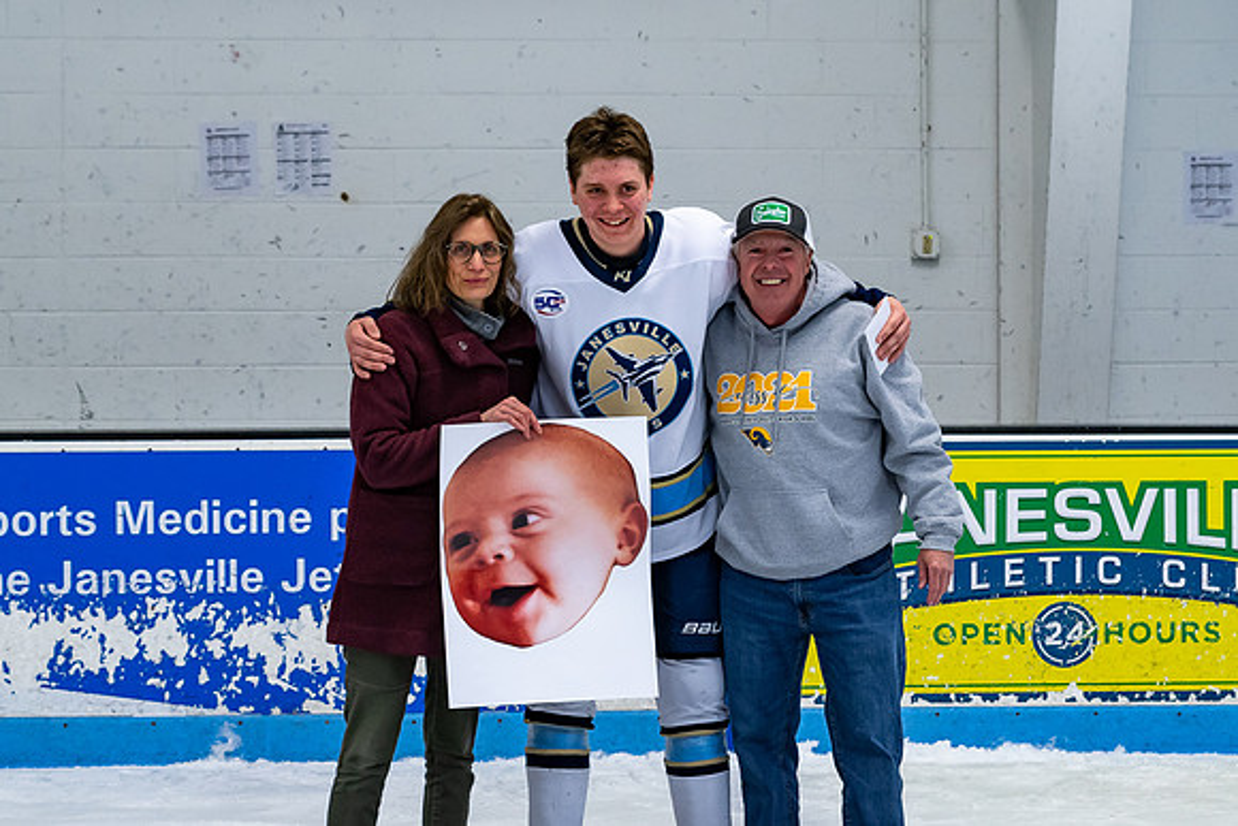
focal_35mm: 99
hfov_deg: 20.7
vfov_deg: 13.9
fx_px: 3395
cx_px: 629
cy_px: 393
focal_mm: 48
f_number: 4.5
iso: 500
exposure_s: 1/250
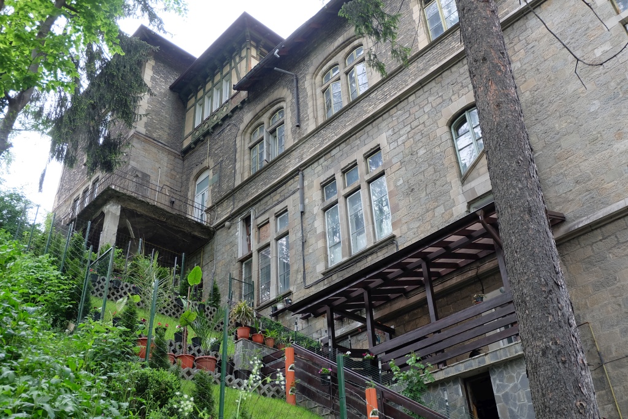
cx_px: 314
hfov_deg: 57.2
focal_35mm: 33
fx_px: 576
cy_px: 210
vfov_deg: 40.0
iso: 400
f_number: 4
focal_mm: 22.2
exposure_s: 1/30
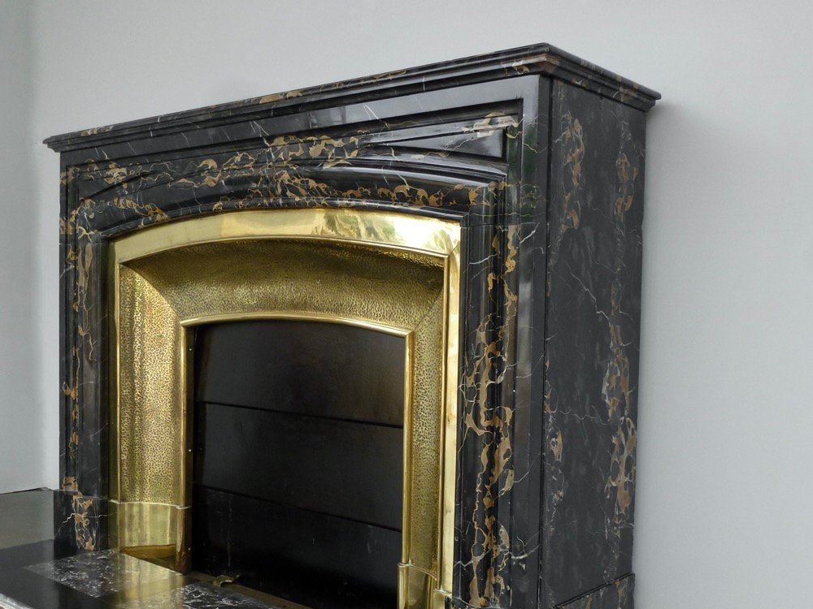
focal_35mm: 36
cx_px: 370
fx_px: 846
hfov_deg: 51.3
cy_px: 359
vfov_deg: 39.5
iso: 125
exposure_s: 1/60
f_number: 3.5
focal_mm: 5.4
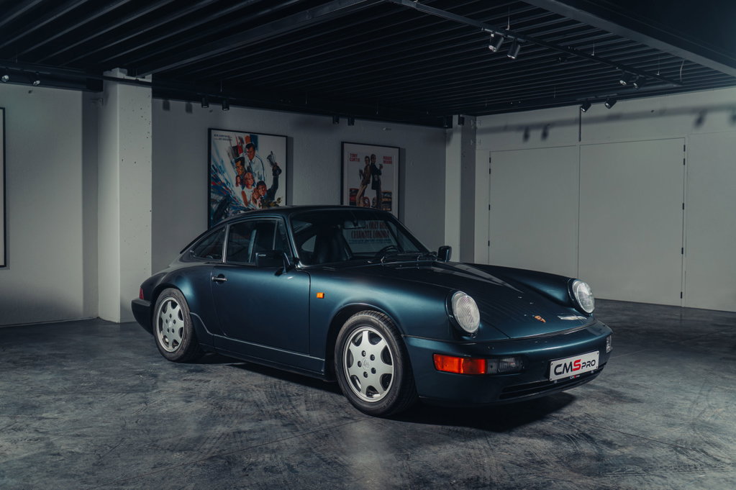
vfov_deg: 36.8
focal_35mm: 36
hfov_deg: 53.2
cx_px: 368
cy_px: 245
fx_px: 736
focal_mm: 36
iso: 400
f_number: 5.6
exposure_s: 1/40
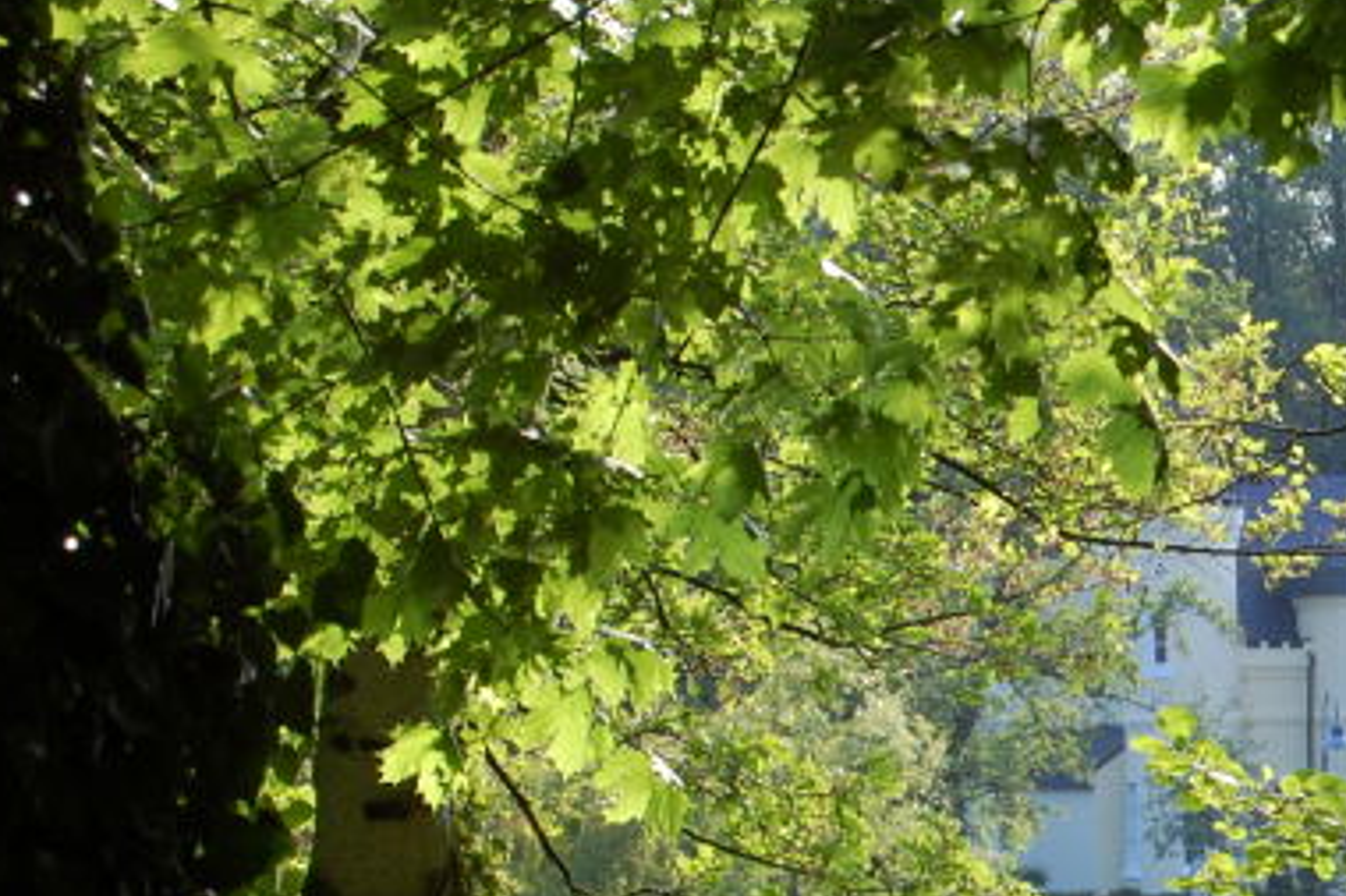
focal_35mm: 222
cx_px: 1481
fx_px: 8309
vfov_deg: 6.2
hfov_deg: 9.2
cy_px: 699
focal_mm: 55
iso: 200
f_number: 6.3
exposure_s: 1/160
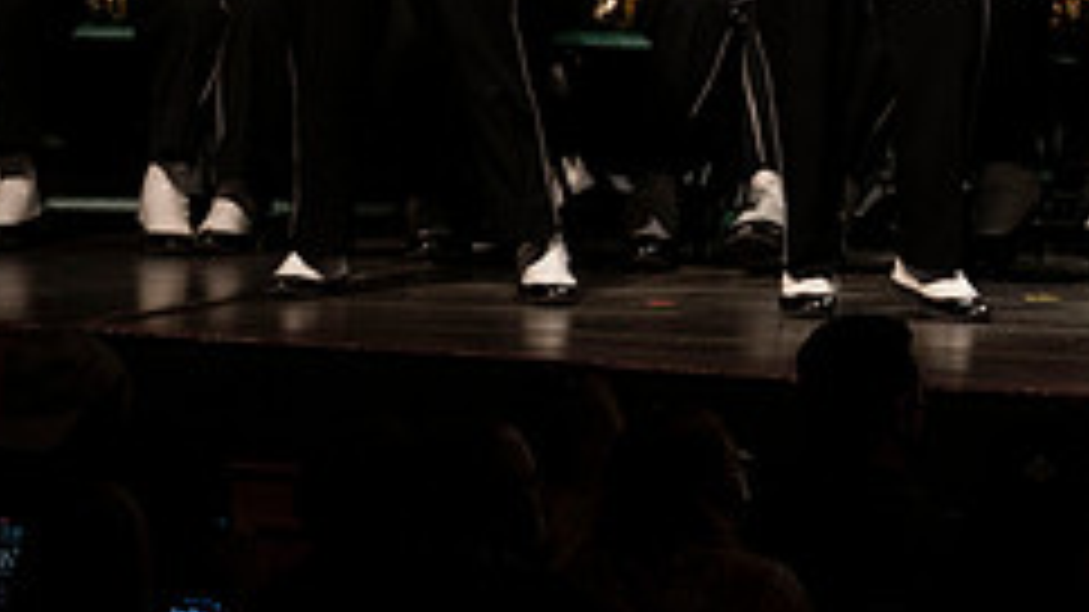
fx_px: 14464
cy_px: -234
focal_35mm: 501
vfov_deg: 2.4
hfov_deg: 4.3
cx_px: 1058
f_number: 2.8
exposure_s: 1/500
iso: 2500
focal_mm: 200
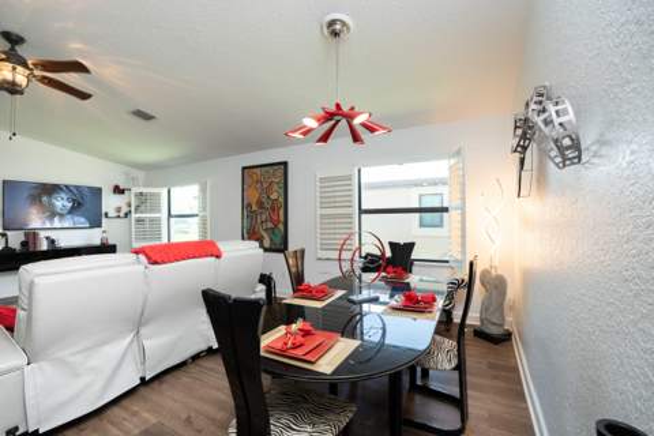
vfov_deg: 77.3
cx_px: 327
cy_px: 218
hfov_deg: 100.4
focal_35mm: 15
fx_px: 272
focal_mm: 10
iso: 400
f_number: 5
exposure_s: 1/125
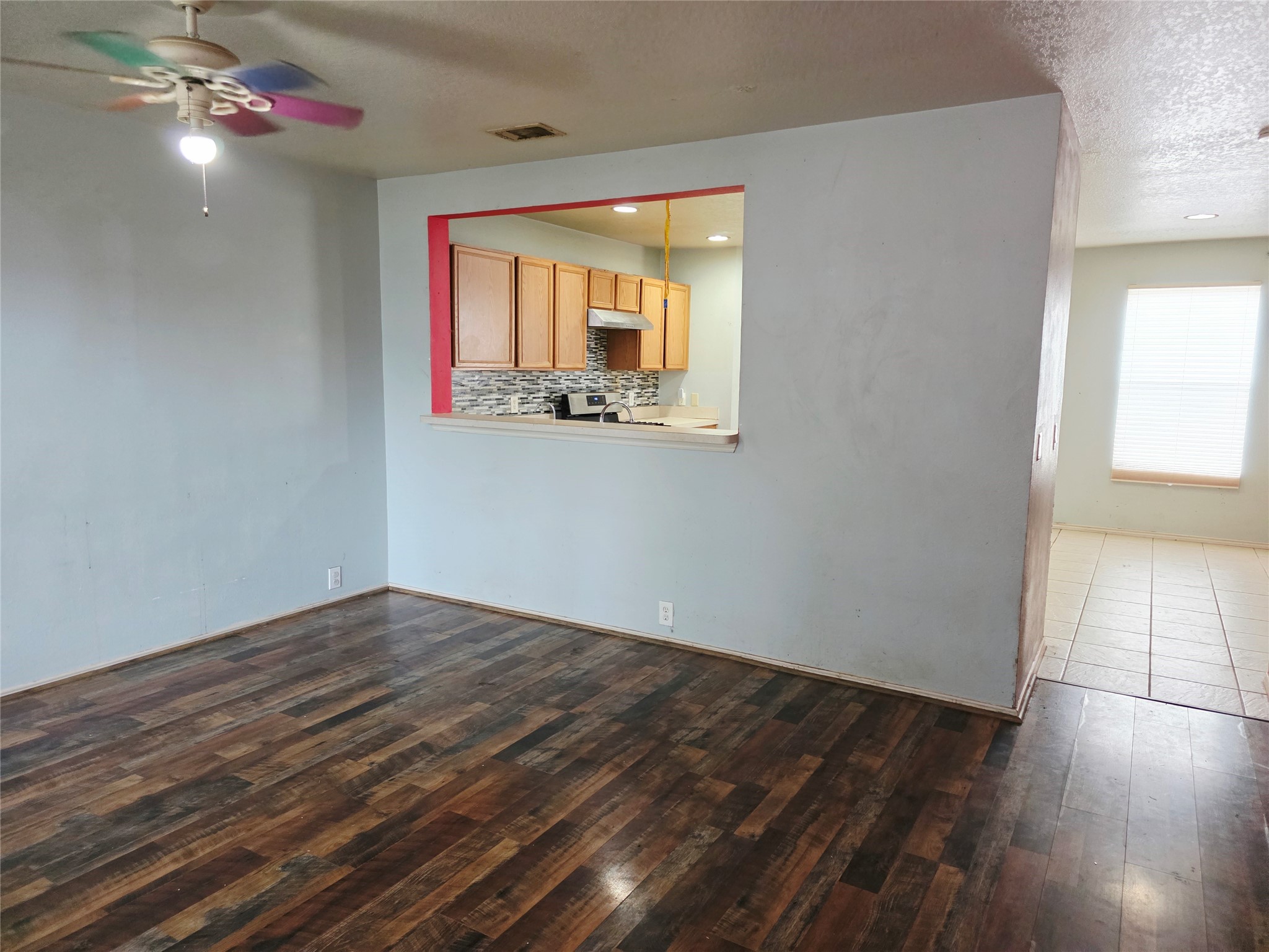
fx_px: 843
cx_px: 634
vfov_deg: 58.9
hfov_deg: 73.9
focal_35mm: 23
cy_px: 476
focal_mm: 6.3
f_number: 1.7
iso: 640
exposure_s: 1/120
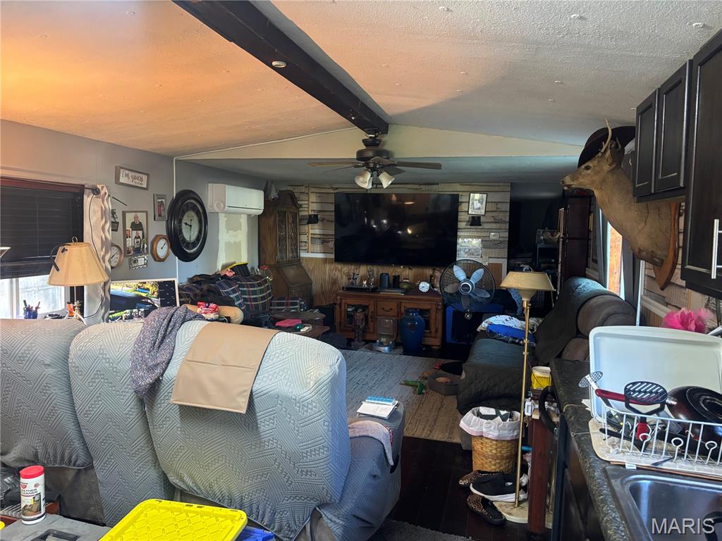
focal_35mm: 26
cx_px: 361
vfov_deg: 53.1
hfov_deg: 67.3
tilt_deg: -4.5
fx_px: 542
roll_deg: -1.1
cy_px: 270
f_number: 1.6
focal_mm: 5.96
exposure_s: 1/40
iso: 400
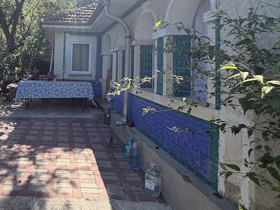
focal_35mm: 26
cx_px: 55
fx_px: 210
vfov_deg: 51.6
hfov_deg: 61.5
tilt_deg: +1.9
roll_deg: +0.0
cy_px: 62
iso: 40
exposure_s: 1/502
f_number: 2.2
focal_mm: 2.22
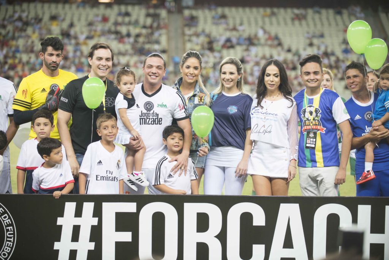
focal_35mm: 116
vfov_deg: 11.8
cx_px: 194
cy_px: 130
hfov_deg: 17.6
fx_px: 1254
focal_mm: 116
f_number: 2.8
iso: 1000
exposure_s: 1/500
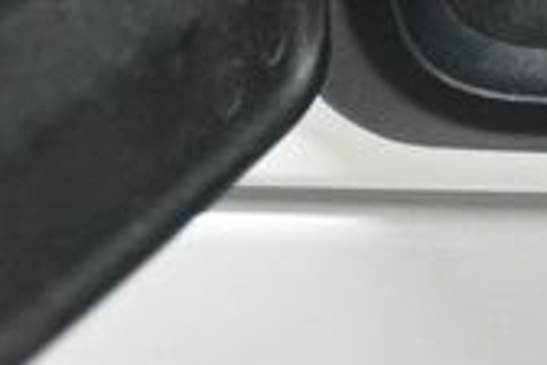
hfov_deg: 11.6
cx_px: 801
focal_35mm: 171
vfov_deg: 7.8
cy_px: -297
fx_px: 2598
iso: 3200
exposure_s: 1/80
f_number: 4
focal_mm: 30
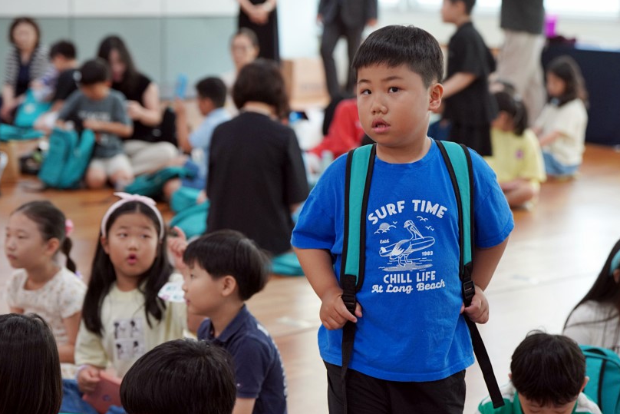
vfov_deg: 14.0
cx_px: 331
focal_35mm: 98
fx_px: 1688
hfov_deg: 20.8
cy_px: 229
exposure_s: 1/160
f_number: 4
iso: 1600
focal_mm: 88
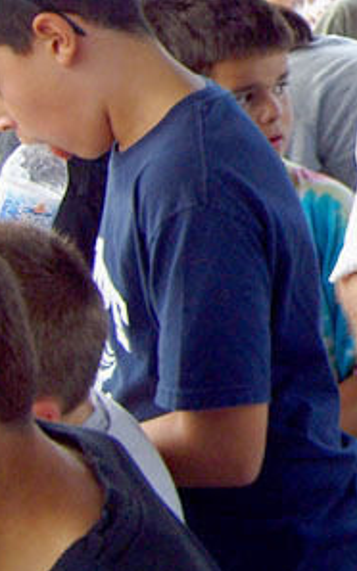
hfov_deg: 11.2
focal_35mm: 108
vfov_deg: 18.8
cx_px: 651
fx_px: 1683
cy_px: 21
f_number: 2.8
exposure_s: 1/125
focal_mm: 7.9
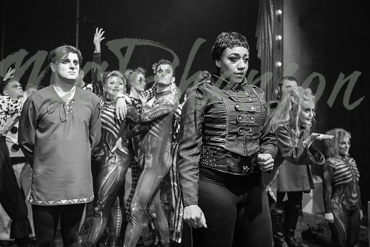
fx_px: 448
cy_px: 93
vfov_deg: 30.7
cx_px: 207
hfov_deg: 44.8
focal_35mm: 44
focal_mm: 23
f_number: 1.4
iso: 3200
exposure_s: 1/250
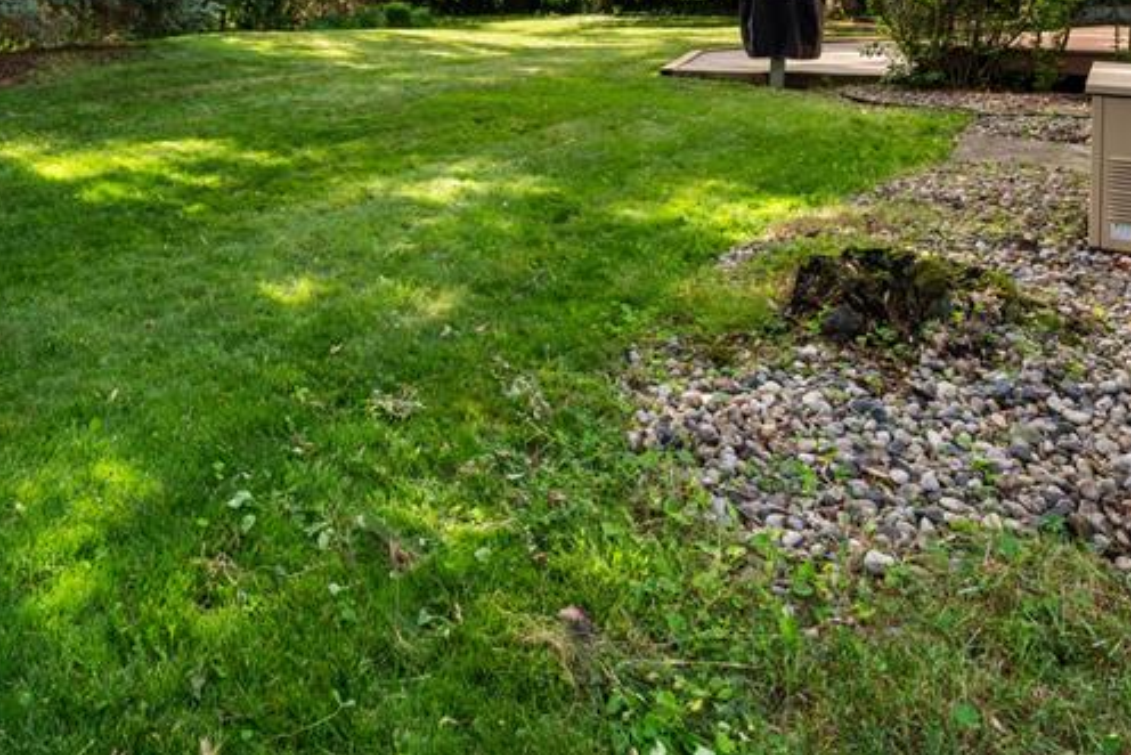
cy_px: -21
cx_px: 365
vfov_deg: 34.8
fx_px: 1069
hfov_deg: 54.5
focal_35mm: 34
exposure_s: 1/20
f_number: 9
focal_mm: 16.5
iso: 250
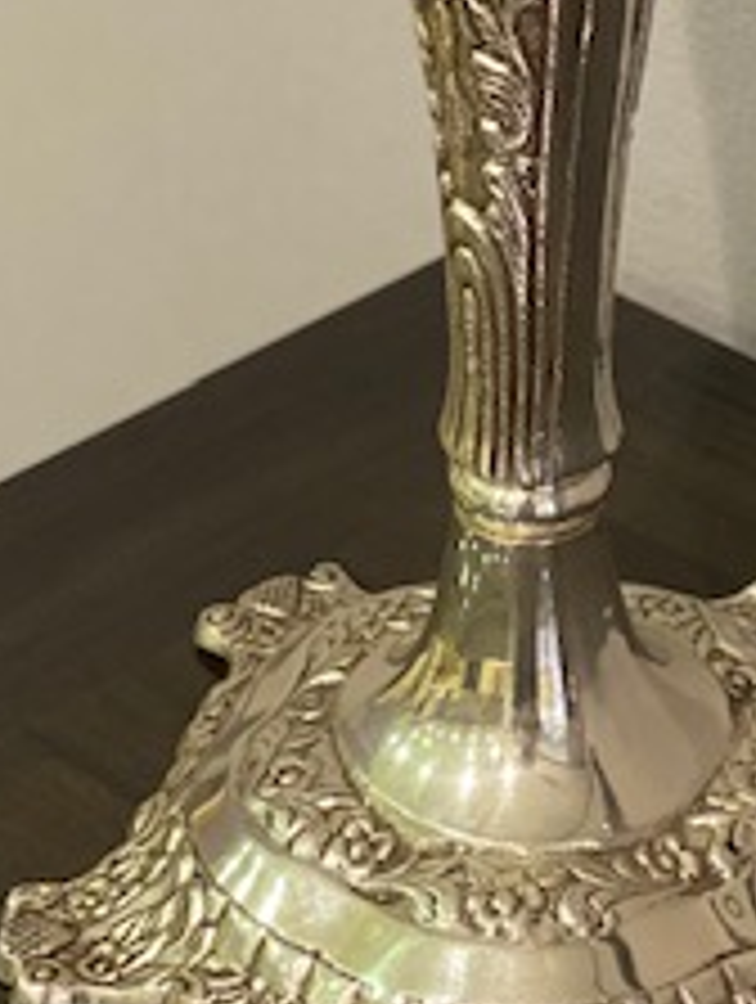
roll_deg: +1.7
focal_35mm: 149
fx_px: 4326
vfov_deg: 13.1
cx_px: 472
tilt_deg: -26.2
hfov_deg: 10.0
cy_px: 14
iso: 200
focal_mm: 6
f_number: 2
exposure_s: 1/33
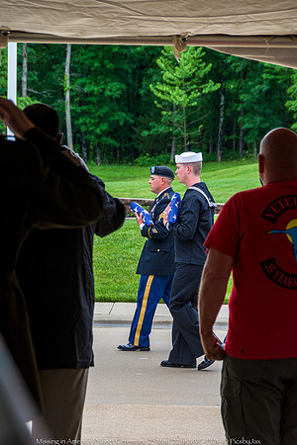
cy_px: 222
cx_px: 148
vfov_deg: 11.4
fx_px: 2227
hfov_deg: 7.6
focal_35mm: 180
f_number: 10
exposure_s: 1/400
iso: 400
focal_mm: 120
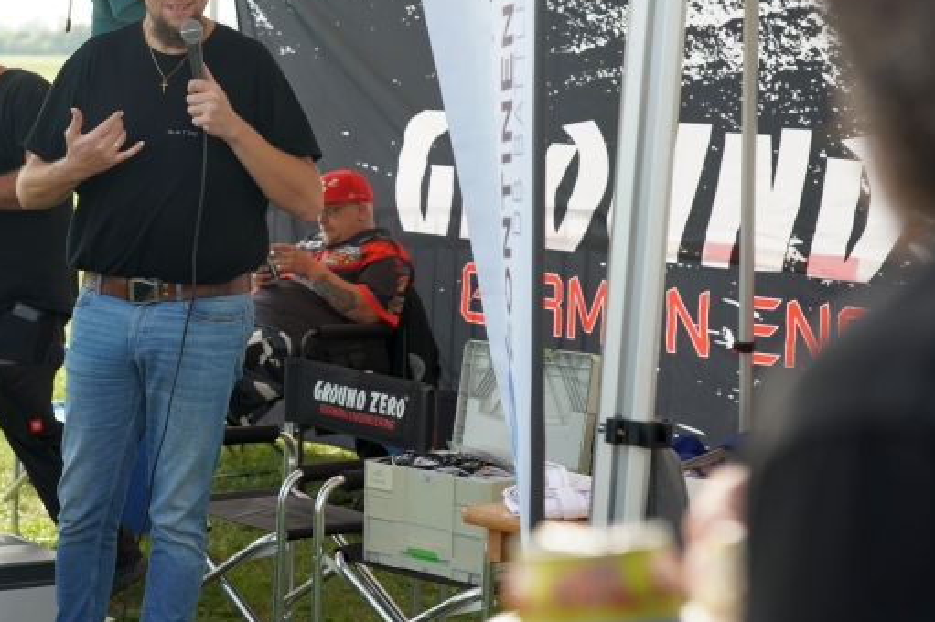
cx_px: 227
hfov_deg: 21.5
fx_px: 2440
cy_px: 182
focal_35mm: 94
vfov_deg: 14.5
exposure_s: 1/320
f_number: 5
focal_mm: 60
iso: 250
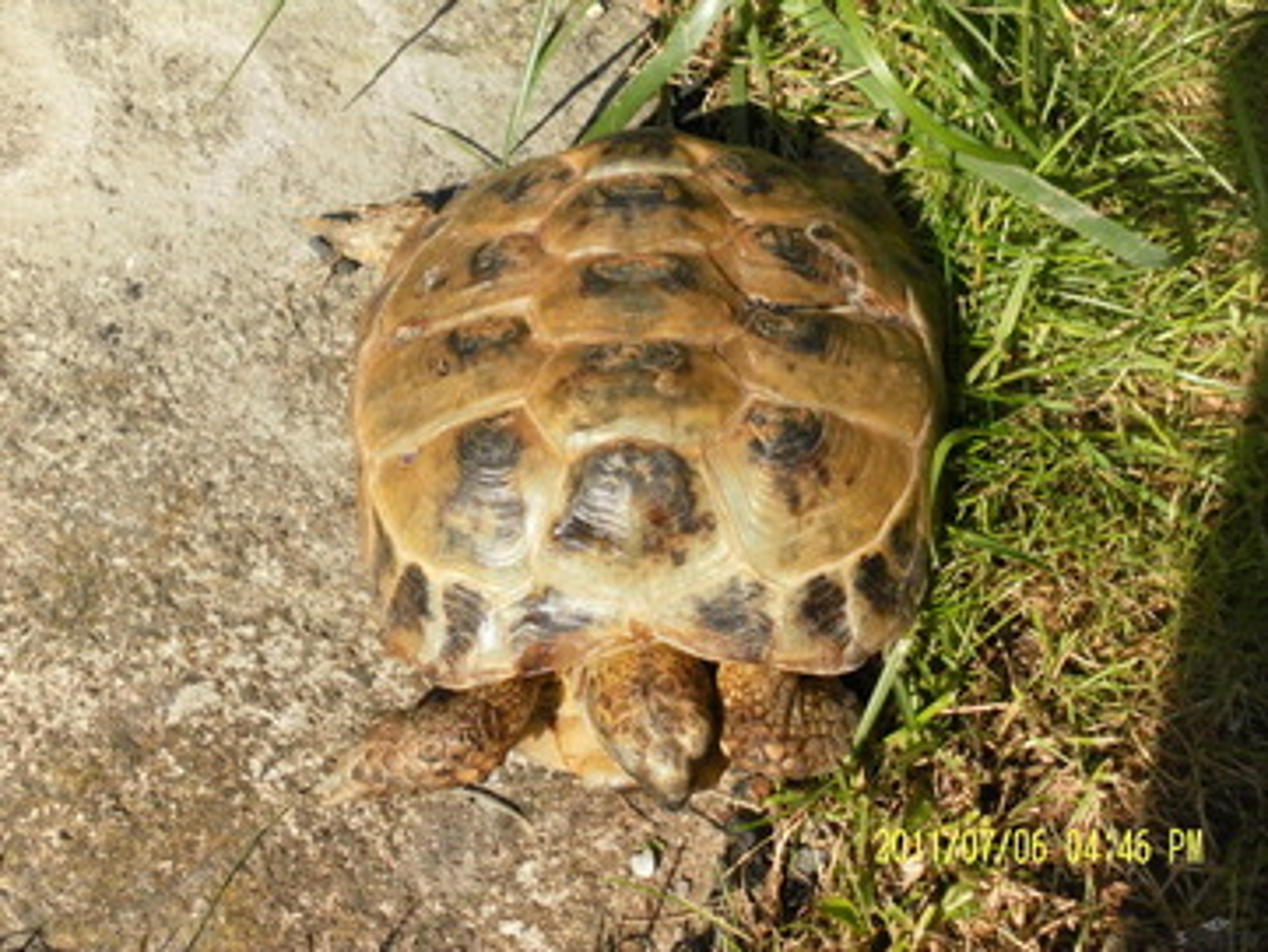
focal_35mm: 55
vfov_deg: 26.6
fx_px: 2015
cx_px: 634
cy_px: 476
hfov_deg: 34.9
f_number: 4.8
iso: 320
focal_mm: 9.8
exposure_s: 1/2000
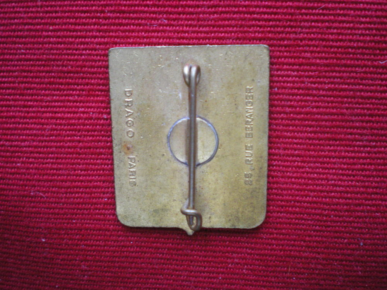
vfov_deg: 37.7
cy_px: 145
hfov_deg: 49.0
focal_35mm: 38
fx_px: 425
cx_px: 194
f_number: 3.1
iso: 400
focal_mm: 6.3
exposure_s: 1/30
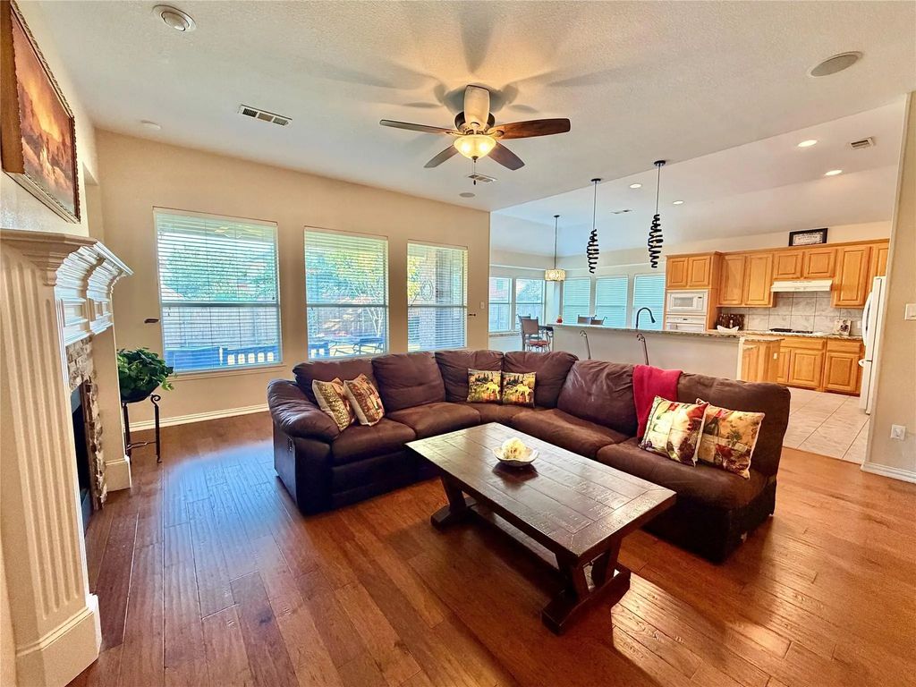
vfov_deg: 85.7
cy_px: 344
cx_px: 458
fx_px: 370
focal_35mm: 14
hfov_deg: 102.1
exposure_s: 1/60
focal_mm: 2.22
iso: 250
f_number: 2.2
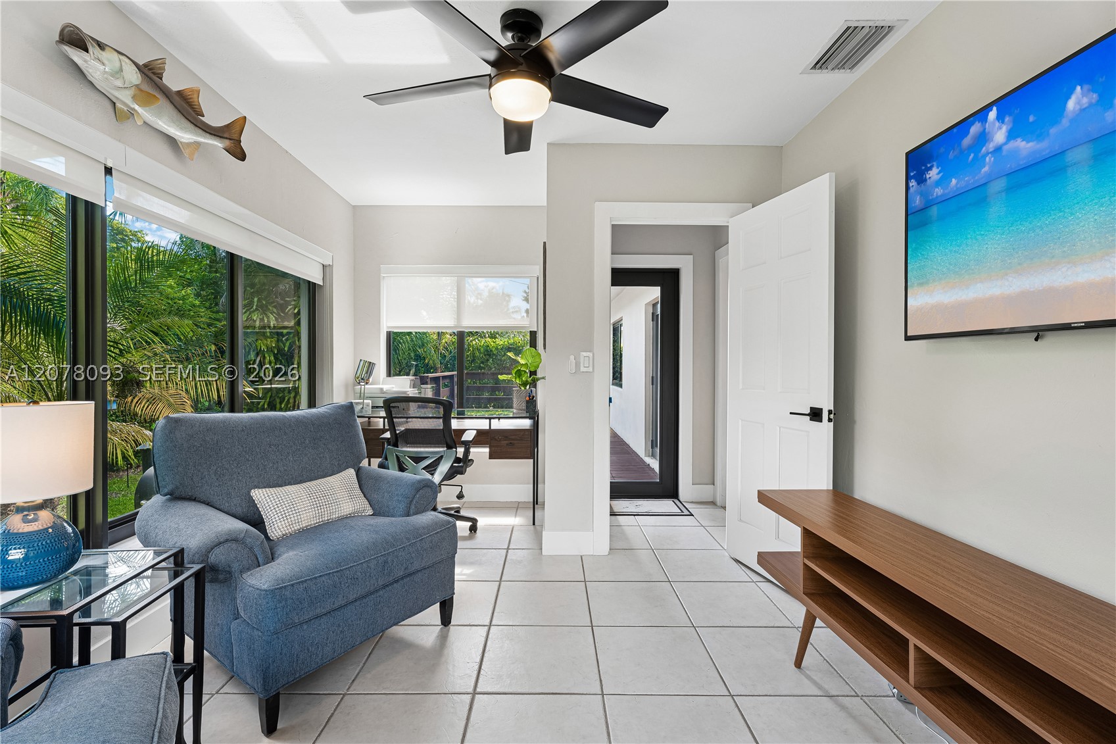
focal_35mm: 16
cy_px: 372
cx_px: 558
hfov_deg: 96.7
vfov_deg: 73.7
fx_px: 496
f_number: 11
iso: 100
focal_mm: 16
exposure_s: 1/5
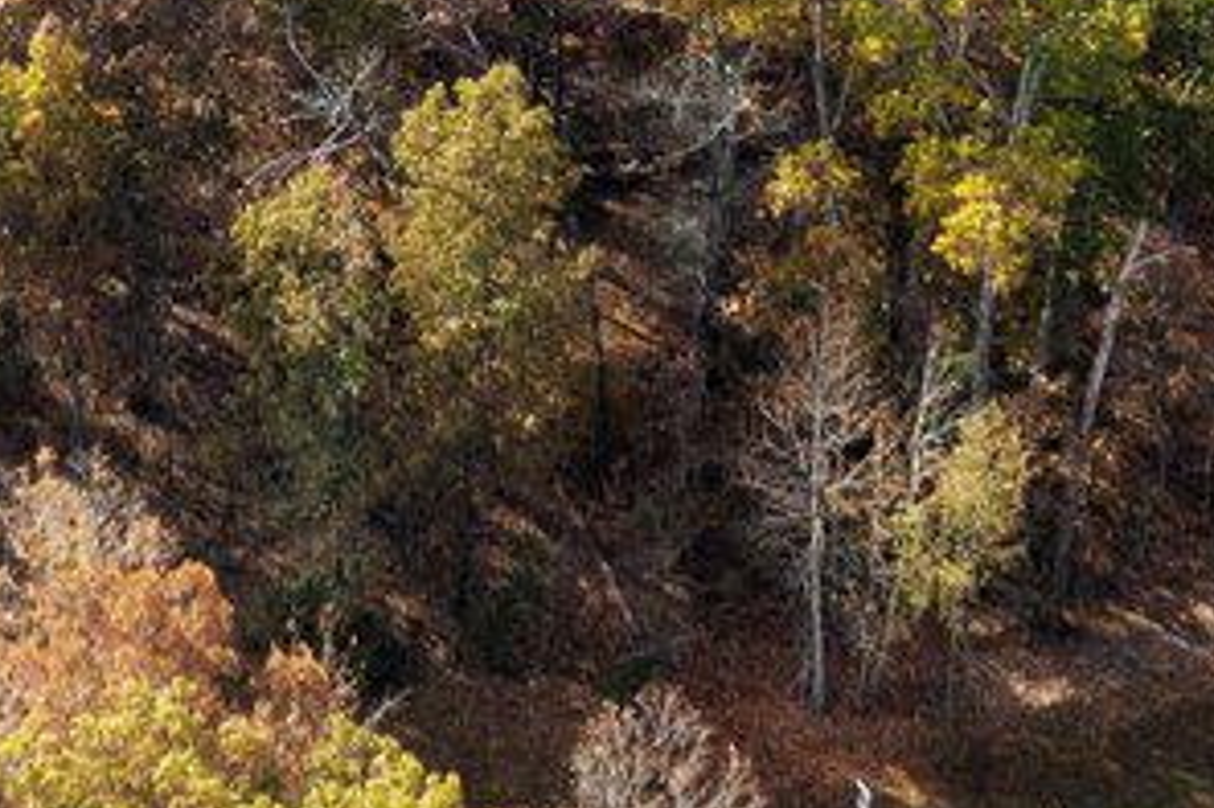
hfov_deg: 10.5
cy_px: -874
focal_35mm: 194
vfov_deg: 6.8
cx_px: -78
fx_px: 6538
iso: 100
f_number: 4
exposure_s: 1/80
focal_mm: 10.26
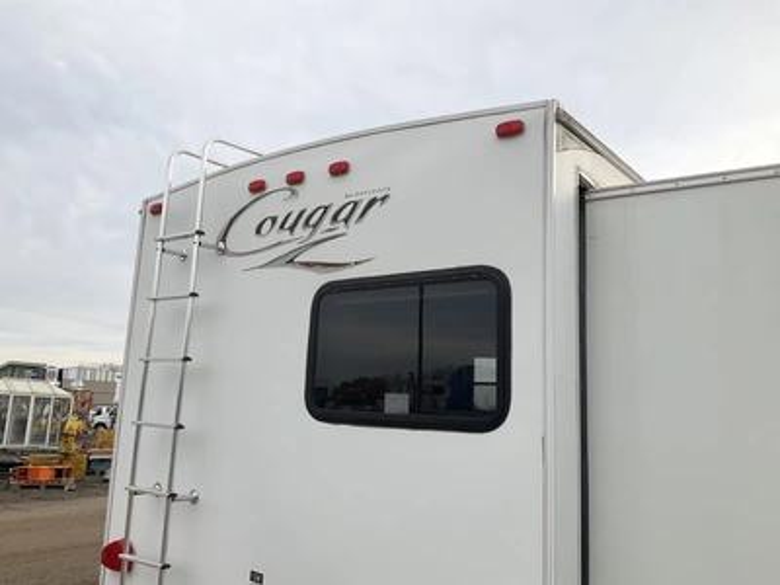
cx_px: 390
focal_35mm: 29
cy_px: 292
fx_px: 653
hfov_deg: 61.7
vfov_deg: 48.2
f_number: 1.8
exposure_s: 1/898
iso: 25
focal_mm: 3
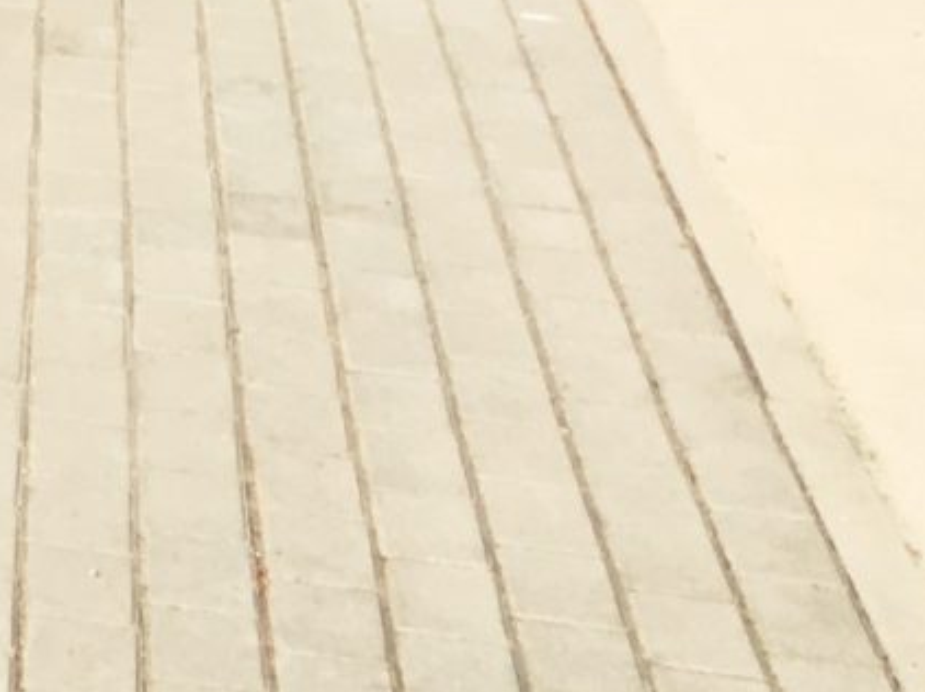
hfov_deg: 9.5
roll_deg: +1.5
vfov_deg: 7.8
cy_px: -1042
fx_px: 4700
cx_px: -1550
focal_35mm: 176
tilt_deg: +2.3
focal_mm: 4.15
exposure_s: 1/1131
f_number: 2.2
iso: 25
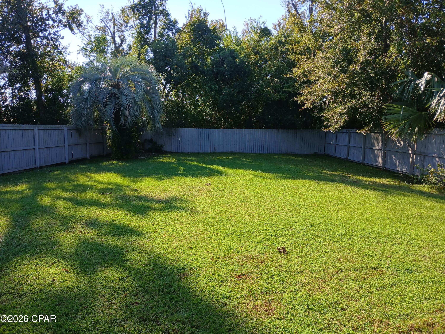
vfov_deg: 53.1
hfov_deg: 67.3
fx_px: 334
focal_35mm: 26
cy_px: 167
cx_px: 222
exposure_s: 1/206
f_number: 1.8
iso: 20
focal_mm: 3.98
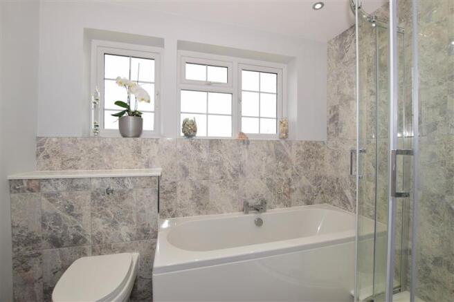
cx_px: 227
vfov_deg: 77.3
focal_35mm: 15
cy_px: 151
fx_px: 189
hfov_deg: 100.4
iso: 400
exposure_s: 1/200
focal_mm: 10
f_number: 7.1
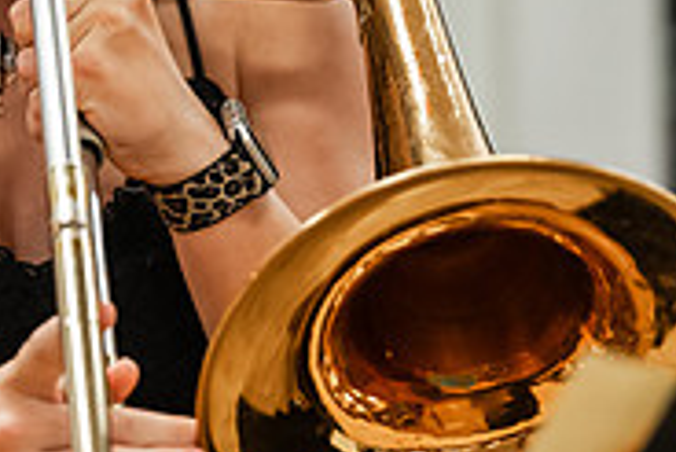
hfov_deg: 4.4
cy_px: -46
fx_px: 8870
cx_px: -51
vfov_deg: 2.9
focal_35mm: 472
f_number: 2.8
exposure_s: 1/200
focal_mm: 150
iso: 1600
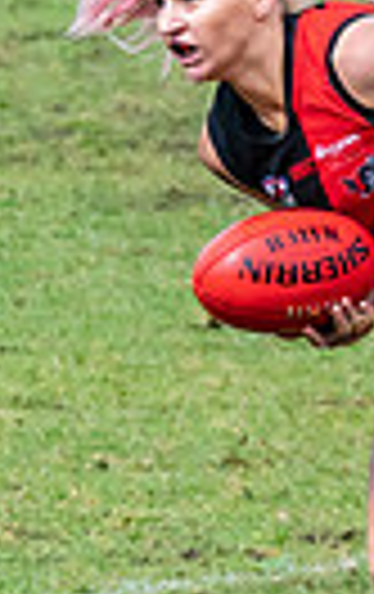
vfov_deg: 1.0
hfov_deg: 0.6
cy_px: 257
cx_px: 176
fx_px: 33320
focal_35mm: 2052
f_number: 7.1
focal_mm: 250
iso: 1000
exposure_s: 1/2500
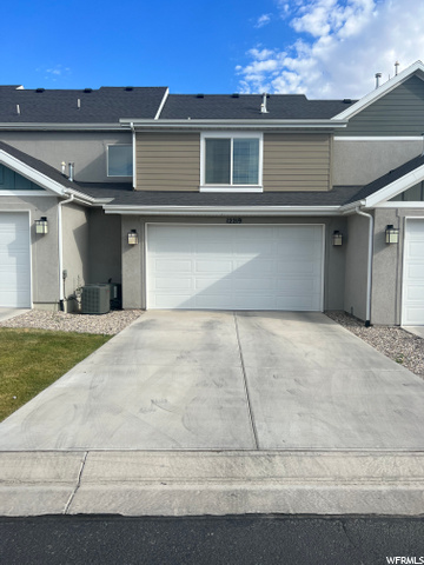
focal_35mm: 26
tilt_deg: -4.5
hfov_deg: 53.1
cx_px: 212
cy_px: 282
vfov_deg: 67.3
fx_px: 425
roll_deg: -1.1
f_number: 1.5
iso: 50
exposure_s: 1/3165
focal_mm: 5.7
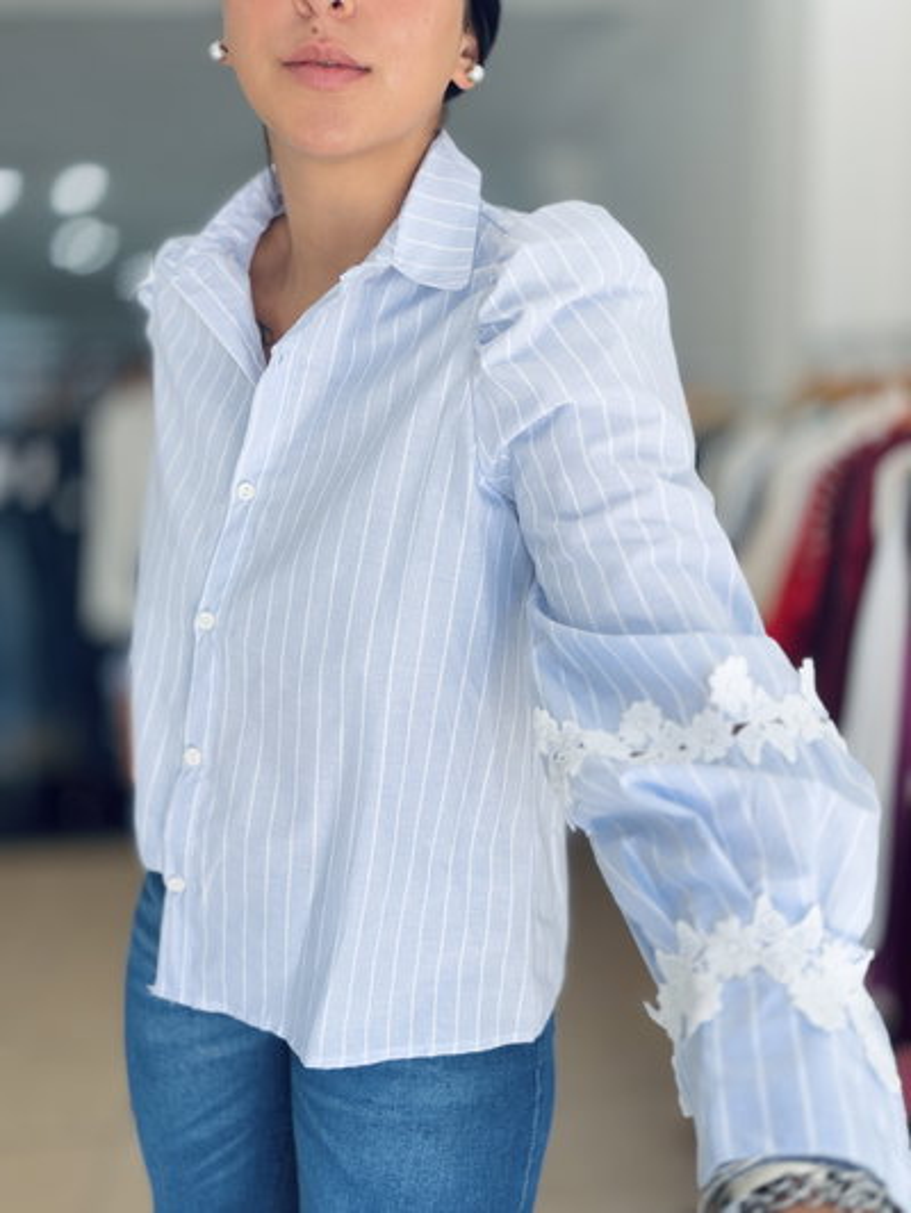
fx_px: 1052
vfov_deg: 60.0
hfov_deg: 46.8
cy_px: 606
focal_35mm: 30
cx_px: 456
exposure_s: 1/121
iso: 64
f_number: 1.9
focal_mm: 2.71
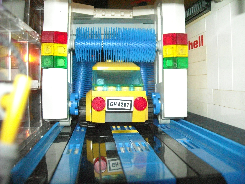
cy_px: 92
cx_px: 122
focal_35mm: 35
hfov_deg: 52.6
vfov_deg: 40.7
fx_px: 248
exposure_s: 1/60
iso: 1600
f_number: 2.8
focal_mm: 5.7
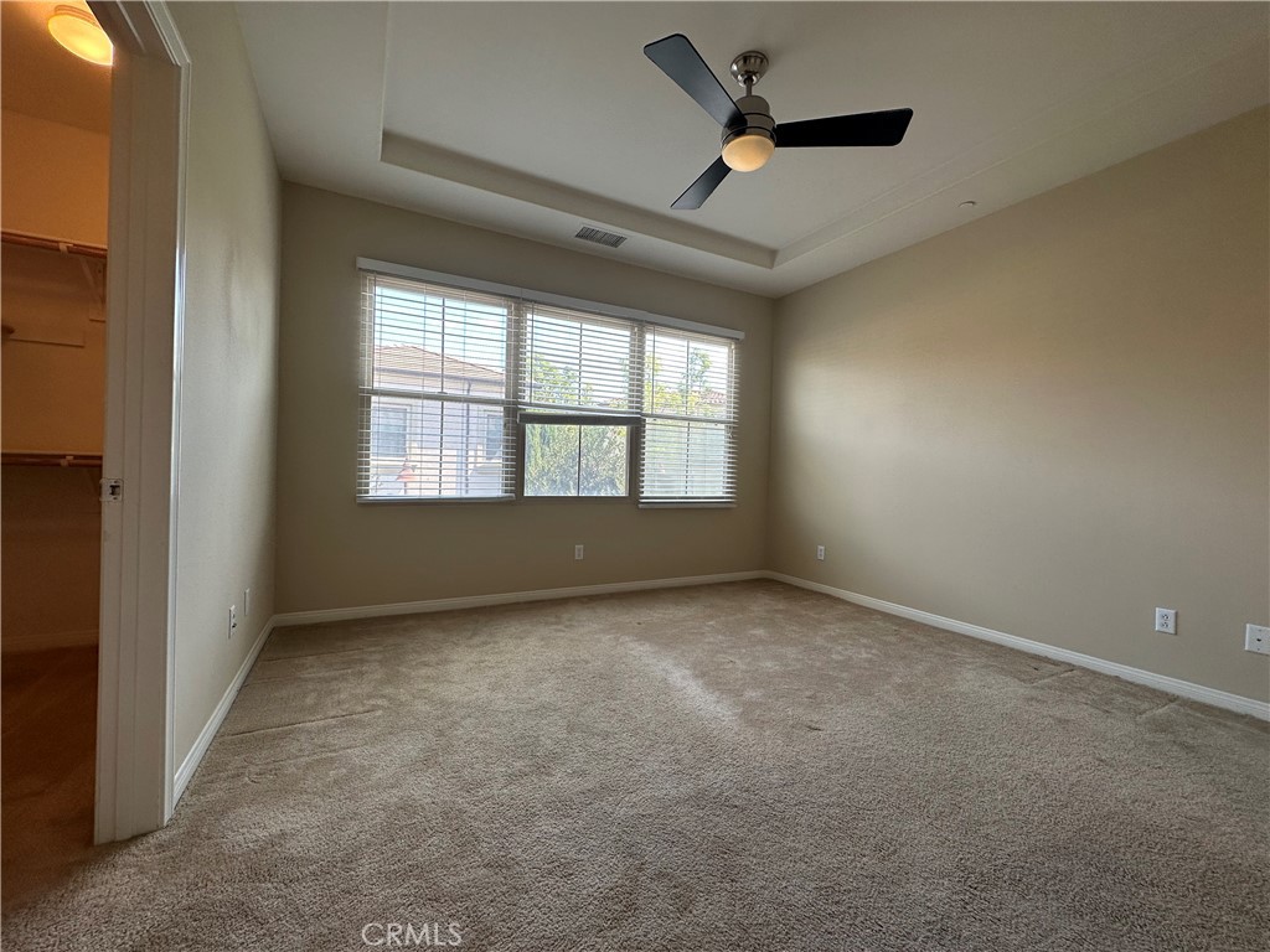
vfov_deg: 85.7
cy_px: 476
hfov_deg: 102.1
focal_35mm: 14
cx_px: 635
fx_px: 514
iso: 40
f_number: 2.2
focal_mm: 2.22
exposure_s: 1/138
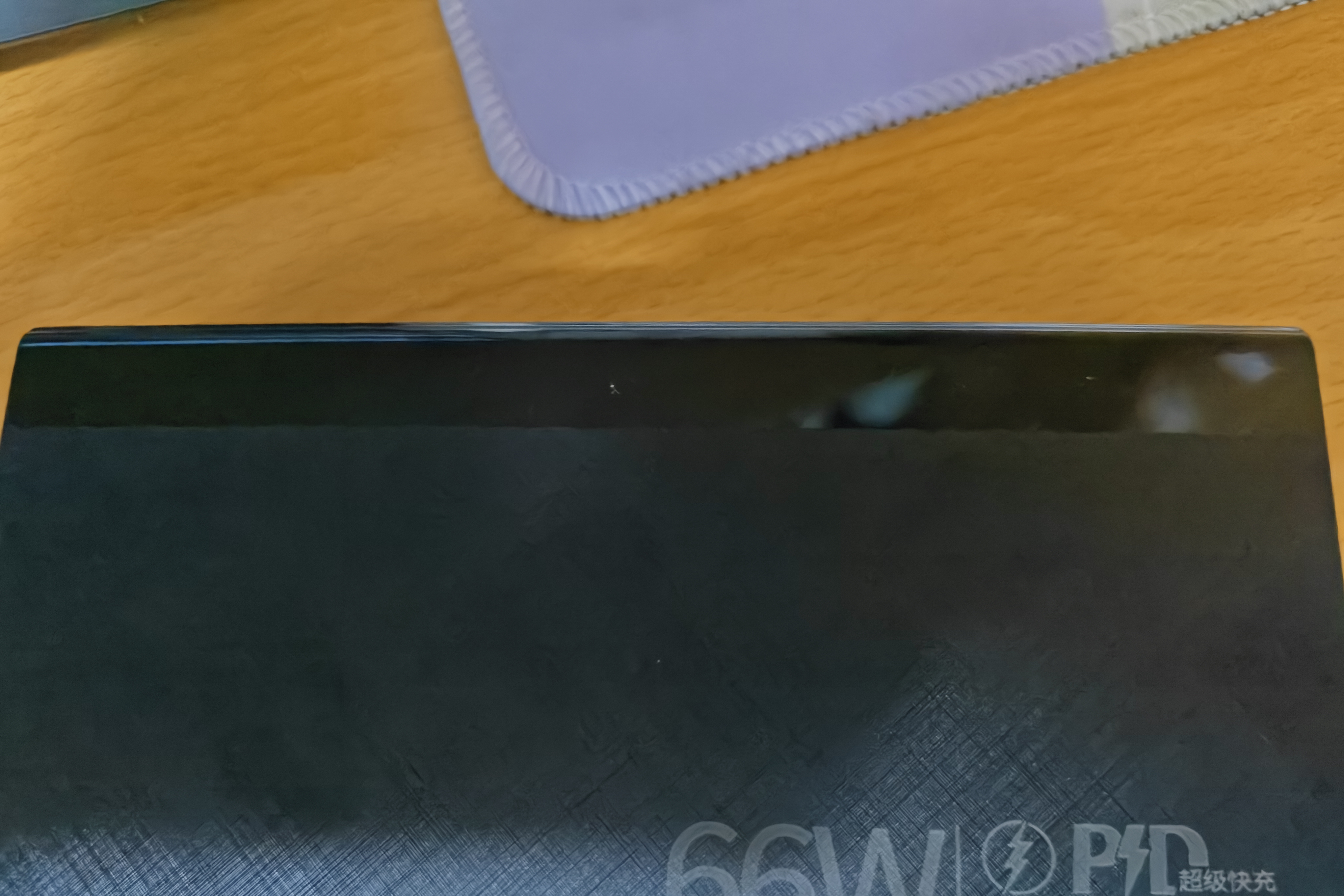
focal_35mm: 24
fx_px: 896
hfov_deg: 73.7
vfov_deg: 53.0
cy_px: 503
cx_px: 672
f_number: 1.88
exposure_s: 1/100
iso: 49902
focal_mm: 5.56
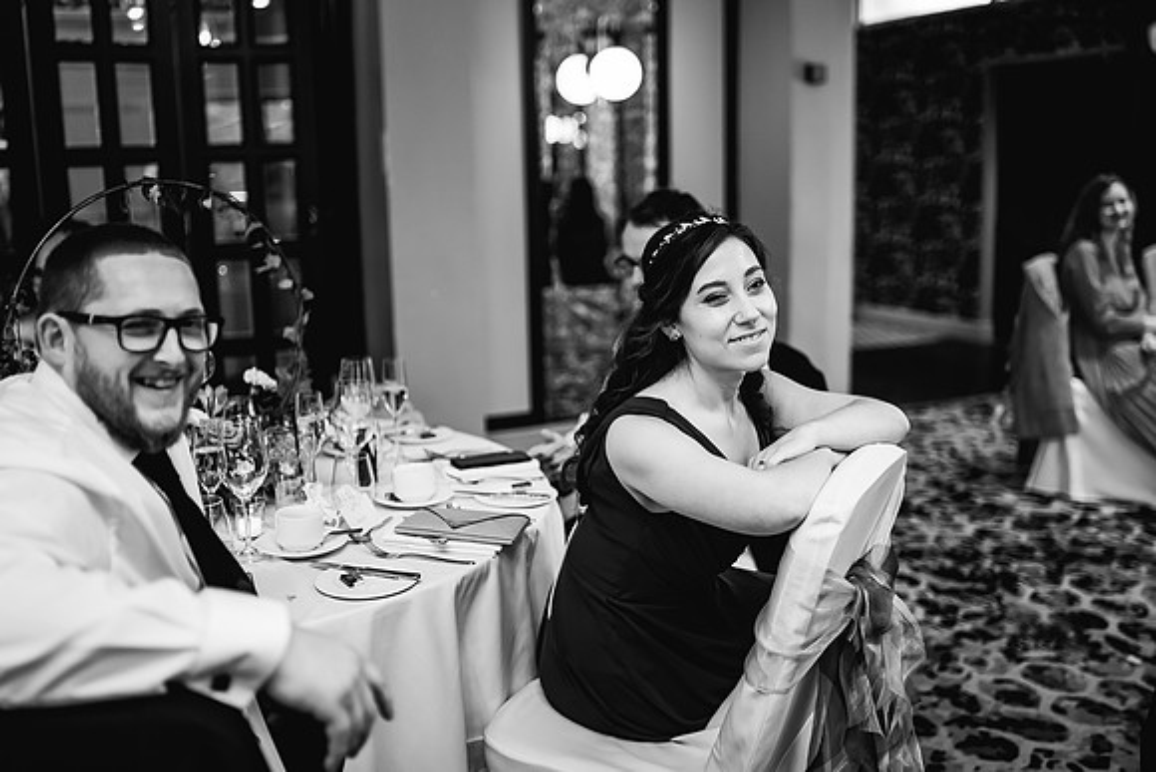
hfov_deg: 52.2
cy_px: 386
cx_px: 578
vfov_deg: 36.2
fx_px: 1180
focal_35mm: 37
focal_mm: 35
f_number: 1.4
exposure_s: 1/250
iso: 1600
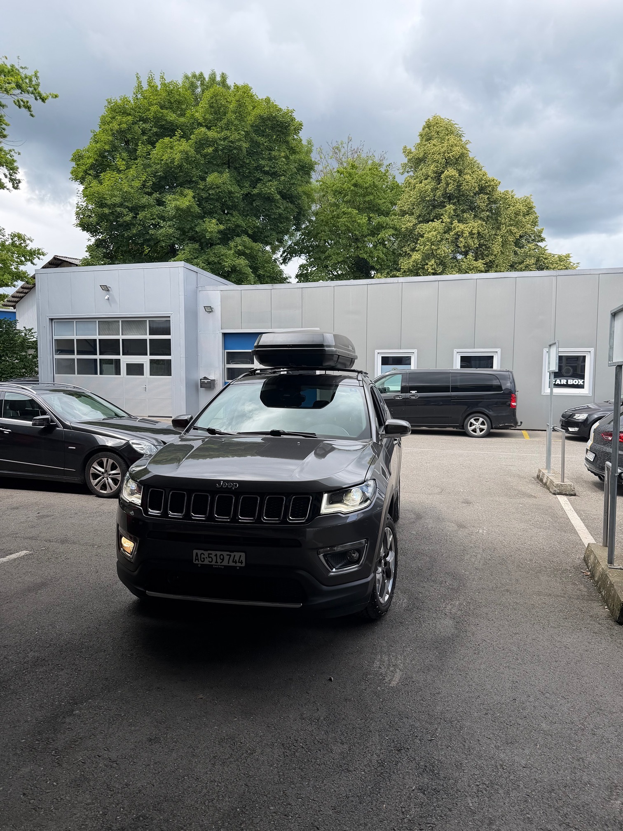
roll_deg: +1.6
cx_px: 312
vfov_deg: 71.6
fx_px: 576
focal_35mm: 24
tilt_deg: -2.9
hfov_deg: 56.8
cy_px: 416
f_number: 1.78
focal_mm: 6.76
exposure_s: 1/1211
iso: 80
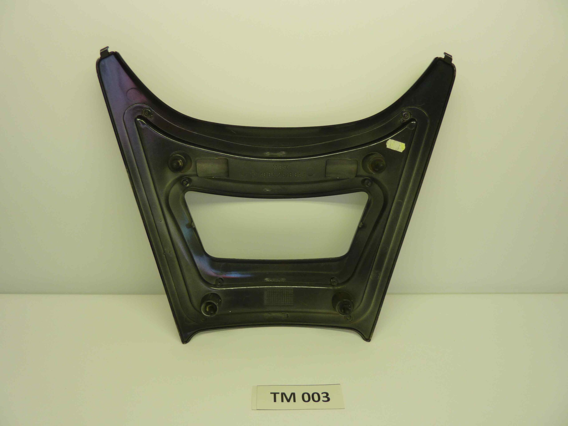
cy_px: 213
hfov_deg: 69.4
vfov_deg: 54.9
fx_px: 410
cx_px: 284
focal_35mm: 25
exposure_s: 1/50
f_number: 3.3
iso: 80
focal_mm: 4.1
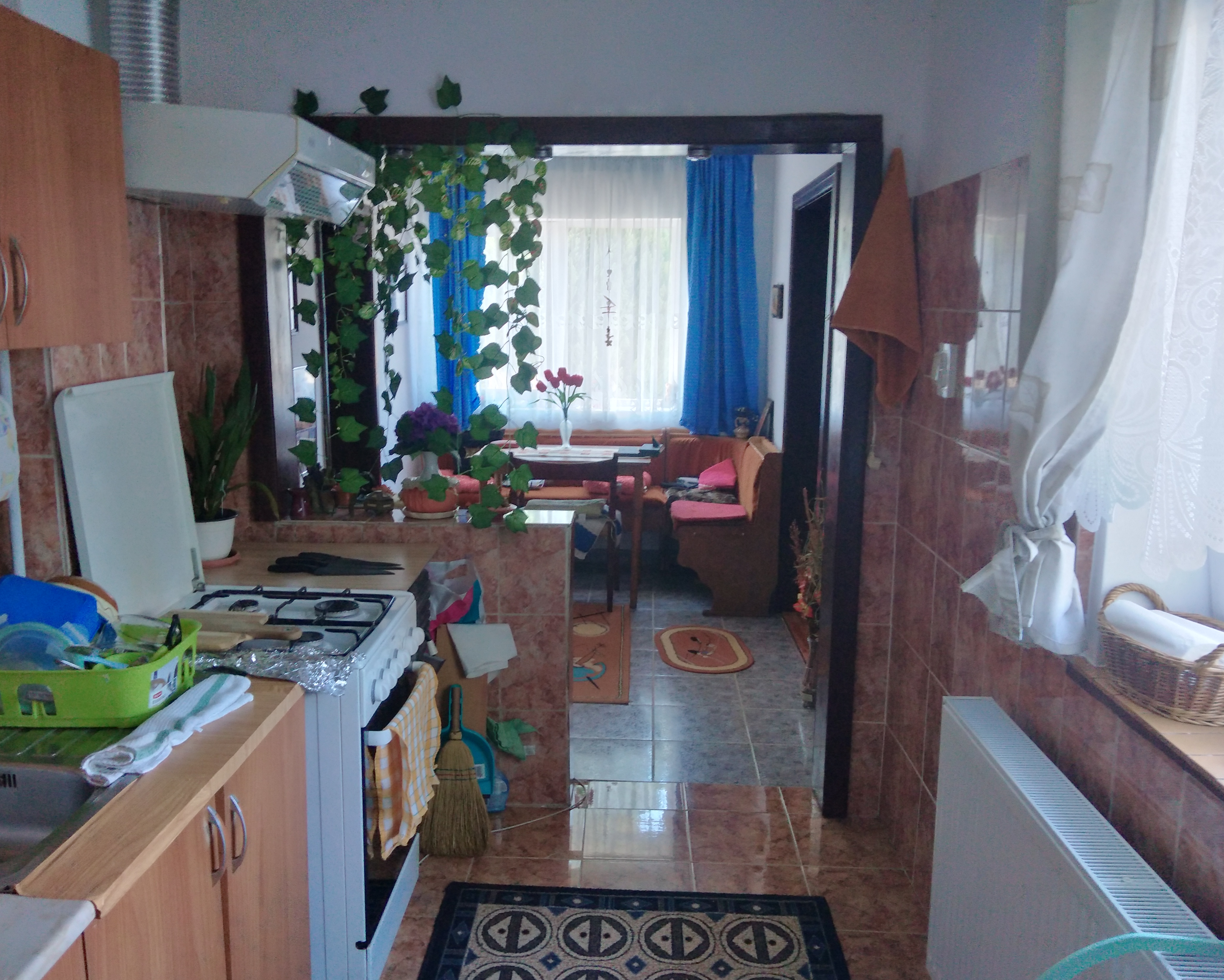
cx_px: 581
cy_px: 502
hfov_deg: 62.2
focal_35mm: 28
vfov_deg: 51.5
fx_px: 1014
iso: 258
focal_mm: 3.6
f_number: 1.8
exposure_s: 1/25
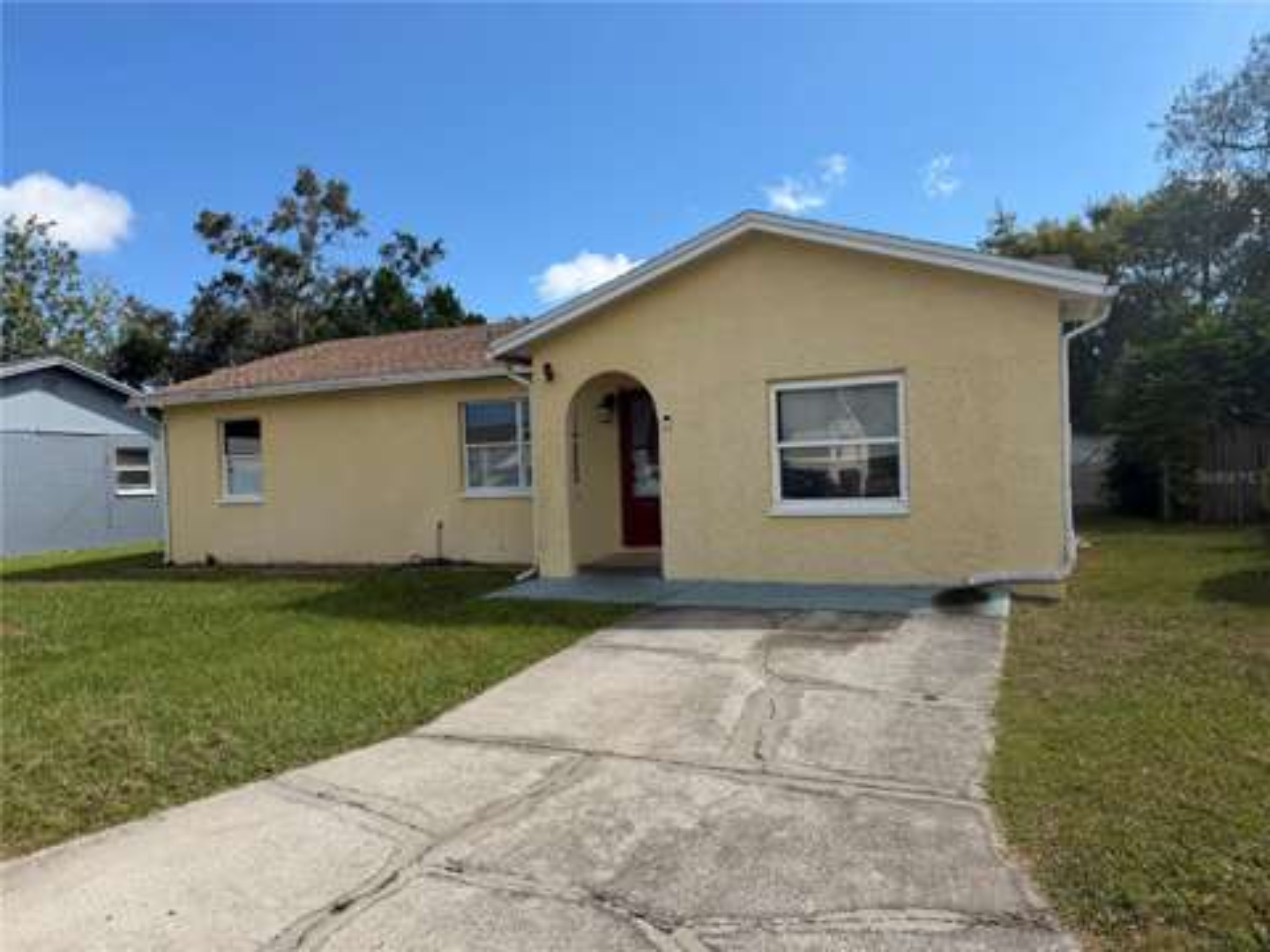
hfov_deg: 71.6
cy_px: 476
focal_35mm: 24
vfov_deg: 56.8
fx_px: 881
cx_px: 635
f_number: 1.78
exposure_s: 1/5714
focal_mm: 6.76
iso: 80
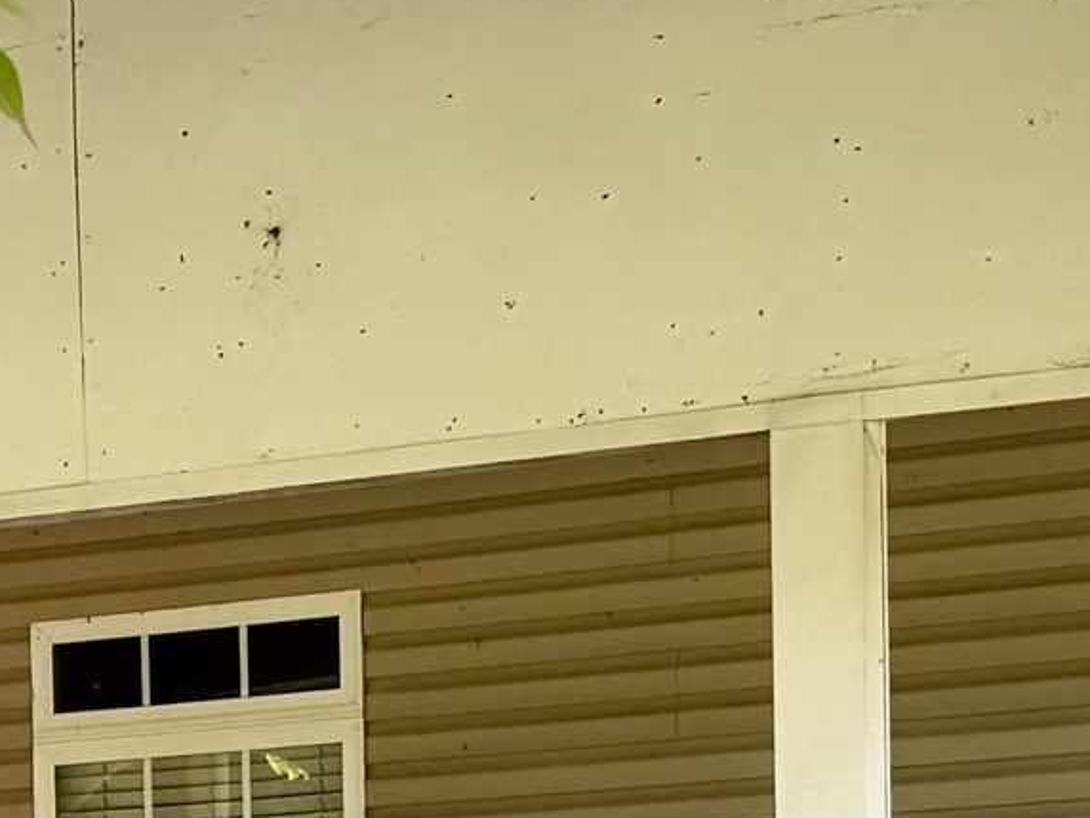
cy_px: 1390
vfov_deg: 10.9
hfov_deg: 14.8
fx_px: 4062
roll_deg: +2.0
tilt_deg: -6.4
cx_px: -189
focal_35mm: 129
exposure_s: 1/693
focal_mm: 6.76
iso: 80
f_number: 1.78
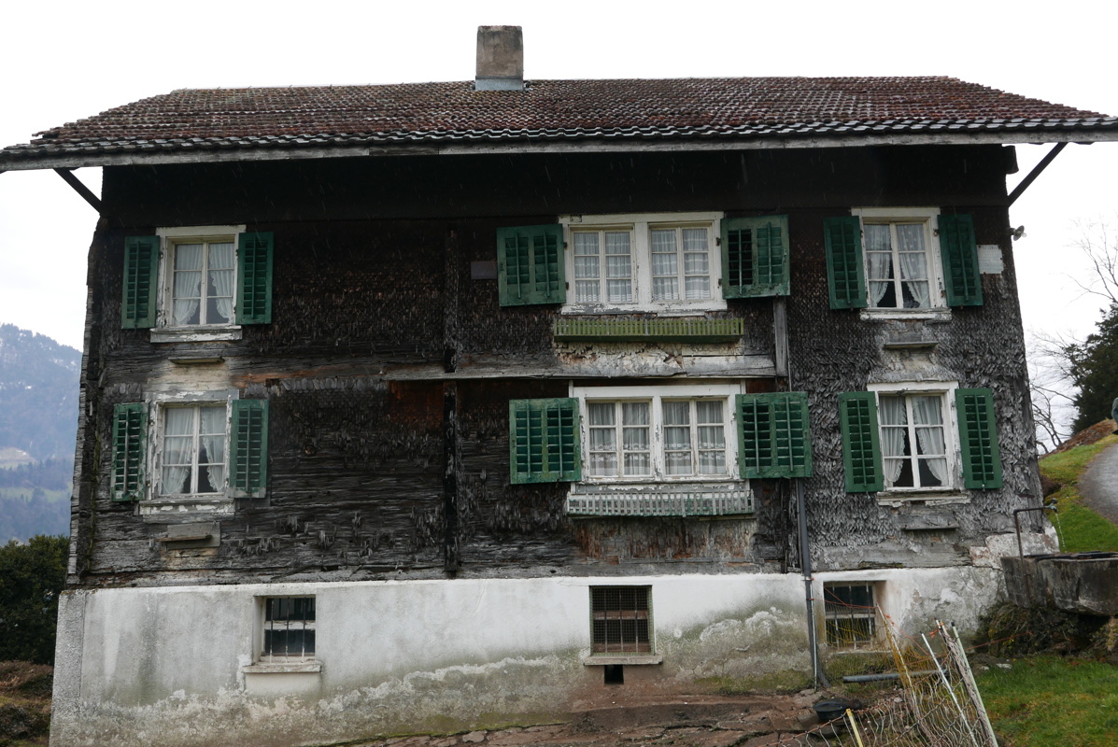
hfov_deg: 61.9
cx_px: 559
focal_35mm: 30
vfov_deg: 43.7
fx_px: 932
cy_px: 374
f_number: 5.6
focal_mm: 13.4
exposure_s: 1/160
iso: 200
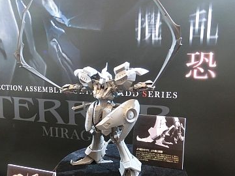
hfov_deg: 52.4
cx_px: 99
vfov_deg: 40.6
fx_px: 238
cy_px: 98
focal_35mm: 35
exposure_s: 1/25
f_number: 3
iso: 800
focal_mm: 5
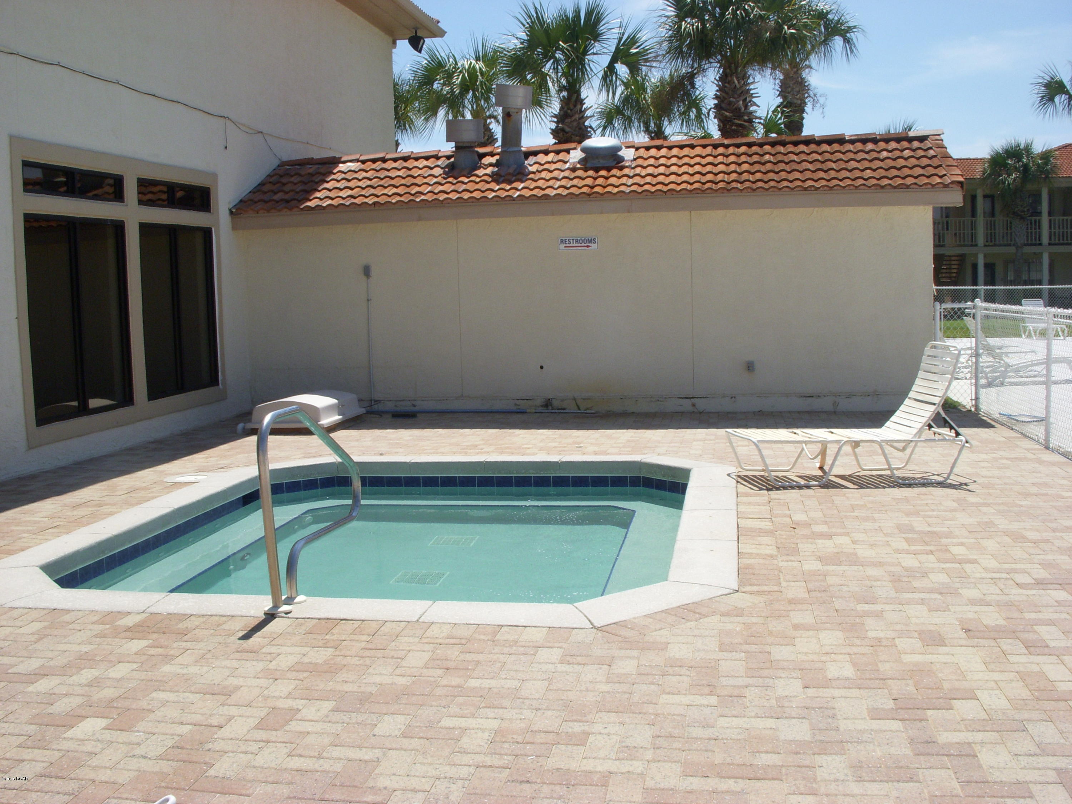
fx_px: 1177
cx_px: 536
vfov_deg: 37.7
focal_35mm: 38
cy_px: 402
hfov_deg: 49.0
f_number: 6.6
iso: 100
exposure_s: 1/400
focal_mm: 6.3
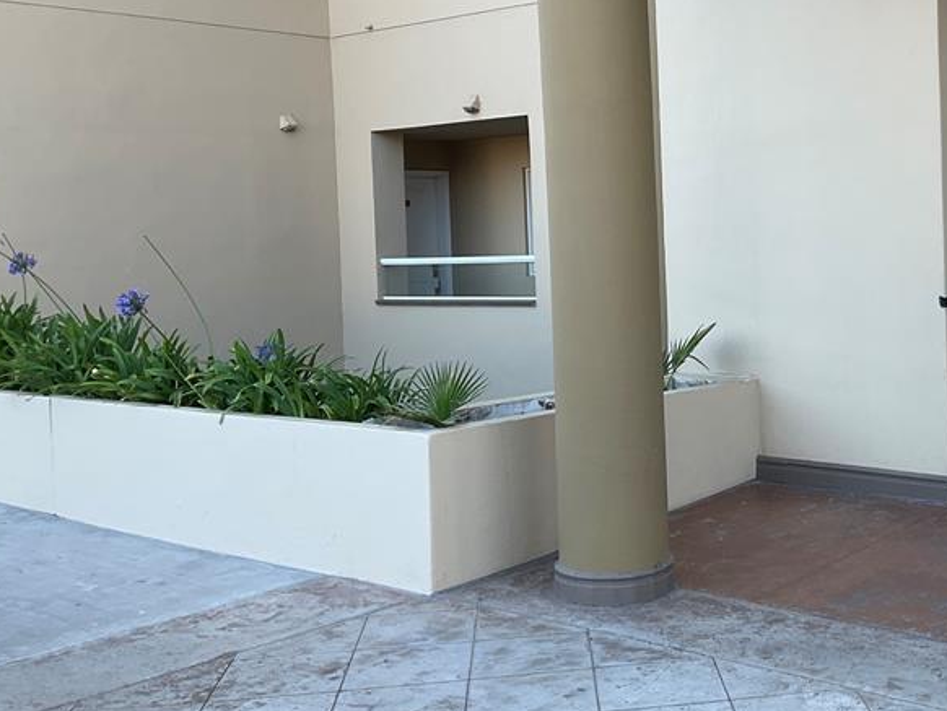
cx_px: 762
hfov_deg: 36.2
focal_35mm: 51
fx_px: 1396
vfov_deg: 28.5
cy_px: 277
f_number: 1.8
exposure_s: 1/147
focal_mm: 3
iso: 20
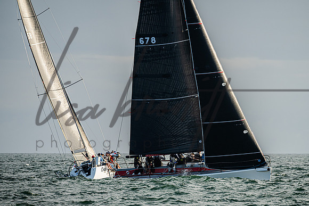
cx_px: 184
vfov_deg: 2.6
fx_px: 4551
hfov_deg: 3.9
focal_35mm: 530
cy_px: 130
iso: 250
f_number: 5.6
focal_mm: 400
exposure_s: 1/1000
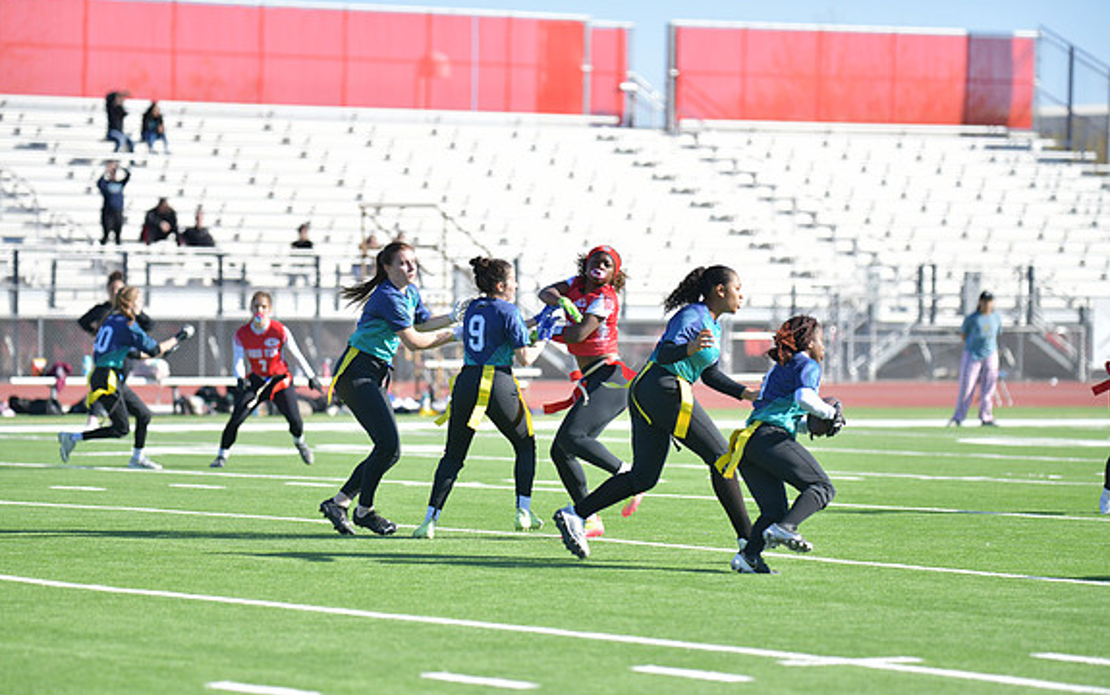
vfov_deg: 7.1
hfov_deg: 11.3
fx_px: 5599
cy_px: 364
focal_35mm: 185
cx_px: 552
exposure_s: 1/4000
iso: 400
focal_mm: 180
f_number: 2.8
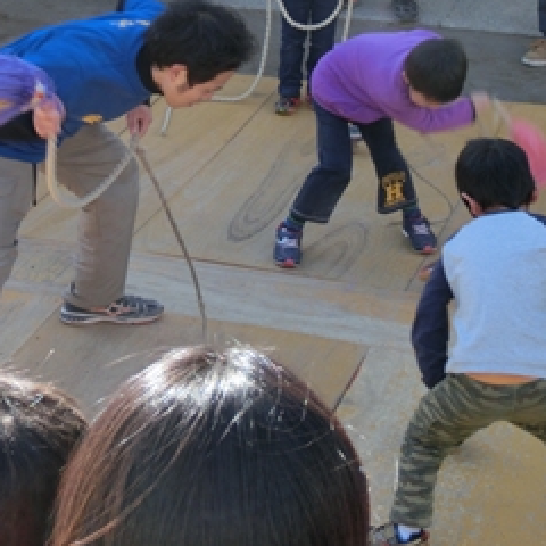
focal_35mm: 105
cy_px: 142
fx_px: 1874
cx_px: 207
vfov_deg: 16.5
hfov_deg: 16.6
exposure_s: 1/160
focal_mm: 10.11
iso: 80
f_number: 4.5
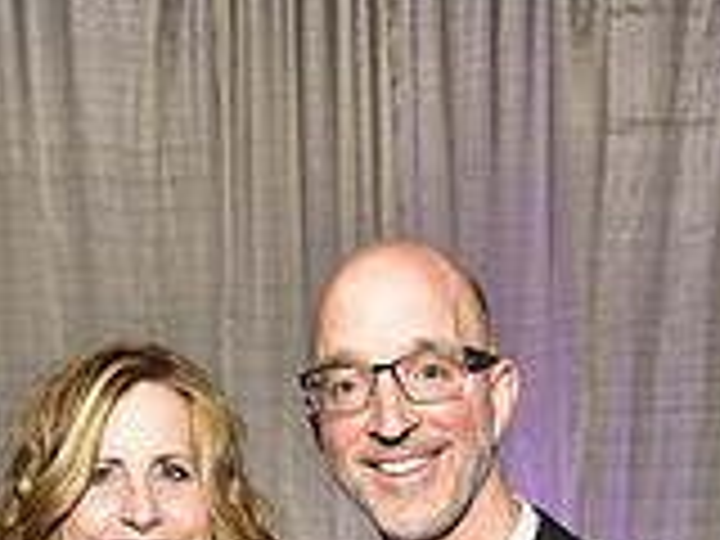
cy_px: 1008
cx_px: 310
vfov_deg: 15.0
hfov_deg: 23.3
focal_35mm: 84
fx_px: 1747
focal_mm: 31
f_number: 5
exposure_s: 1/60
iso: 200
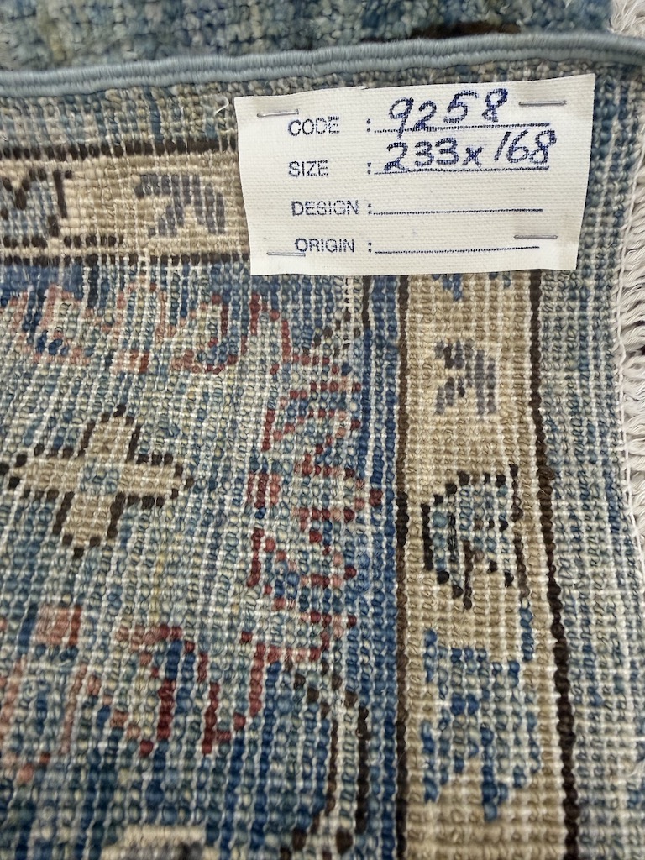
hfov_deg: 56.8
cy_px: 430
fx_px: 596
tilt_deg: -65.5
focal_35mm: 24
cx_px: 322
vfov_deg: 71.6
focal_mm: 2.22
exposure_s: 1/100
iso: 250
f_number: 2.2
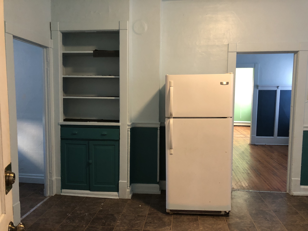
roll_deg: +0.9
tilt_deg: -4.6
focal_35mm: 28
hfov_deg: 63.4
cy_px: 116
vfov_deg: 49.7
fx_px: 249
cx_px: 154
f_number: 1.8
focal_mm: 4
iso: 64
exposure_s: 1/15
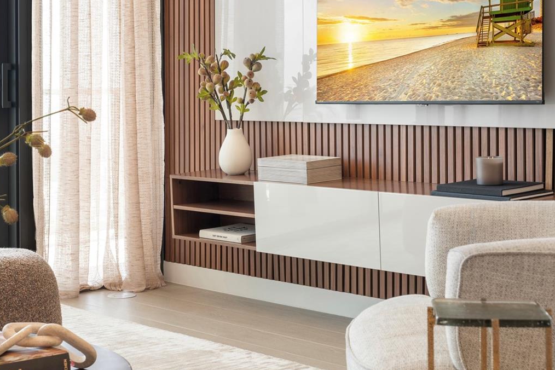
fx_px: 1094
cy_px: 99
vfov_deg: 19.1
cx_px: 222
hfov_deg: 28.4
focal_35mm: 71
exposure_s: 1/200
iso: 320
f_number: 8
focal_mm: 45
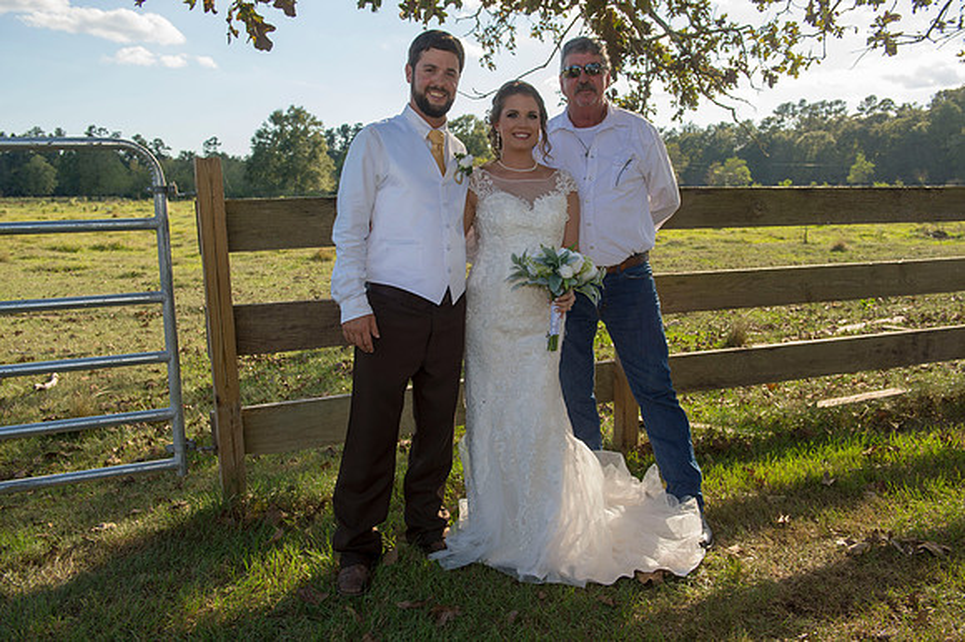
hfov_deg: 58.7
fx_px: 857
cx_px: 482
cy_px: 321
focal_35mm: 32
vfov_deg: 41.1
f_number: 6.3
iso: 200
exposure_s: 1/400
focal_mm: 32
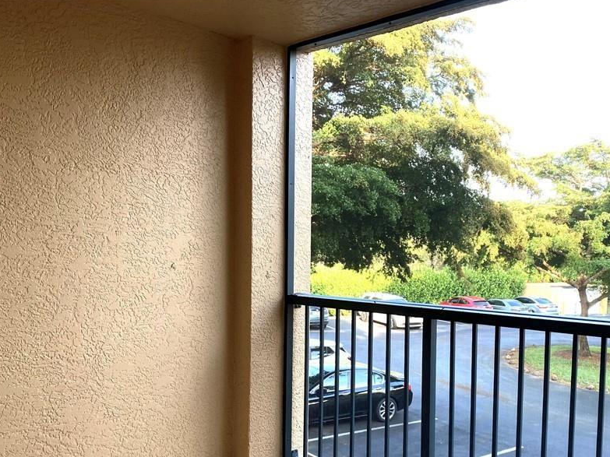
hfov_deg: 53.7
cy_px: 295
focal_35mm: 34
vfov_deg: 41.4
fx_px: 599
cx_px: 352
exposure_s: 1/120
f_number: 1.8
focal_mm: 4.25
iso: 80
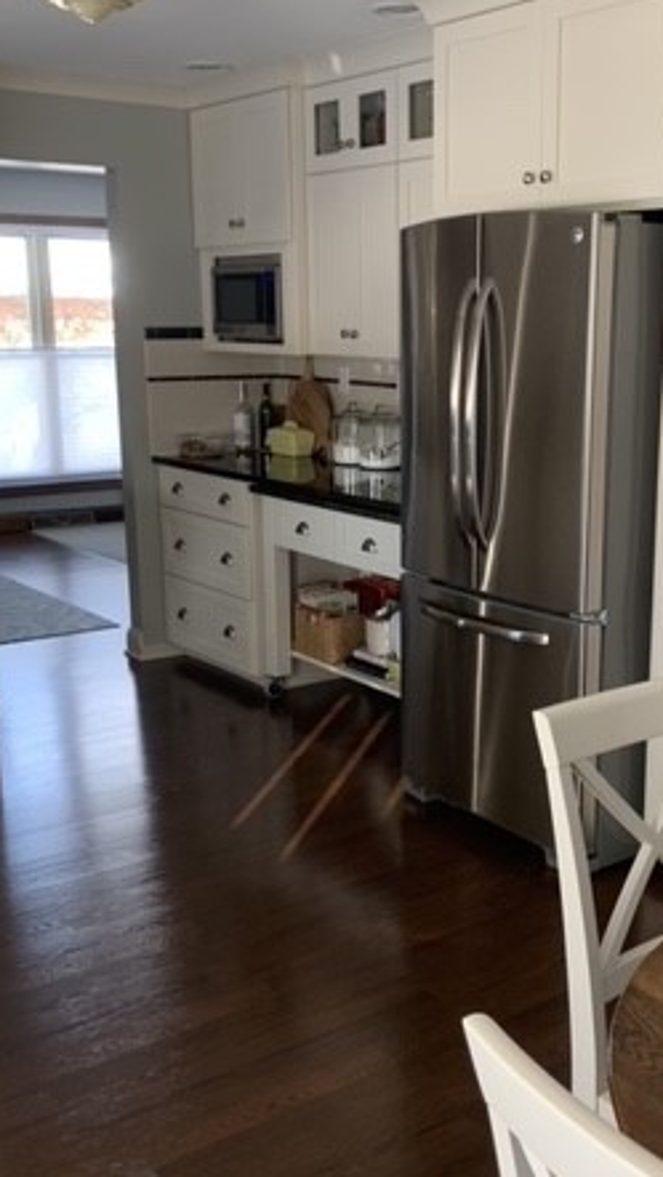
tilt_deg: -12.2
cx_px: 442
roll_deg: -1.2
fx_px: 1280
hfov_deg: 28.8
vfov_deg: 49.4
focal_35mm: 41
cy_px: 607
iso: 100
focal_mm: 4.25
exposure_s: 1/69
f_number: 1.8
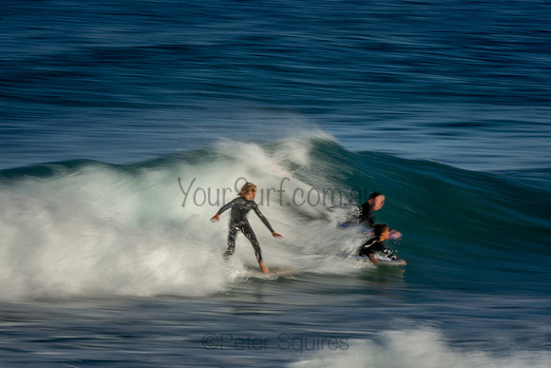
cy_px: 184
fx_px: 9185
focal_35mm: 600
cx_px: 276
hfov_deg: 3.4
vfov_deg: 2.3
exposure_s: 1/20
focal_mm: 400
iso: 100
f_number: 36
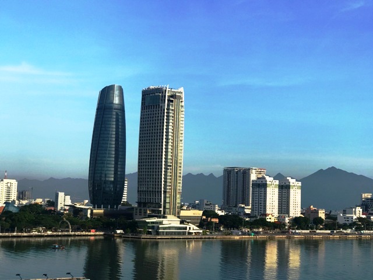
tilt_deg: +5.8
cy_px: 140
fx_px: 614
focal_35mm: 57
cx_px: 186
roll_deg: -1.7
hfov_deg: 33.8
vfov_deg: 25.7
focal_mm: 6.6
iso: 20
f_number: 2.8
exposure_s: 1/515
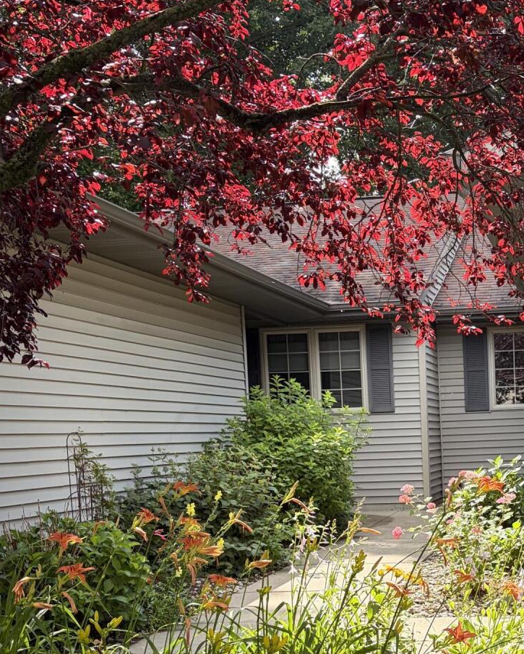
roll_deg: +2.5
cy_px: 523
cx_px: 470
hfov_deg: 26.3
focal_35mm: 56
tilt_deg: -3.8
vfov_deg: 32.6
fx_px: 1085
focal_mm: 5.96
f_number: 1.6
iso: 50
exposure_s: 1/596
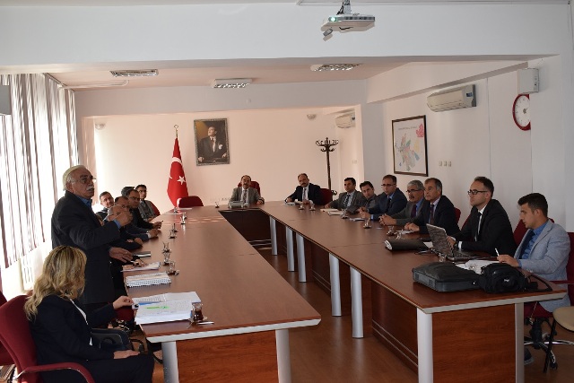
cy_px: 192
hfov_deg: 53.1
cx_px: 287
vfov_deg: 36.9
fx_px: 574
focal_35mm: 36
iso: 560
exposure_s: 1/125
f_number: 5.6
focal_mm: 24
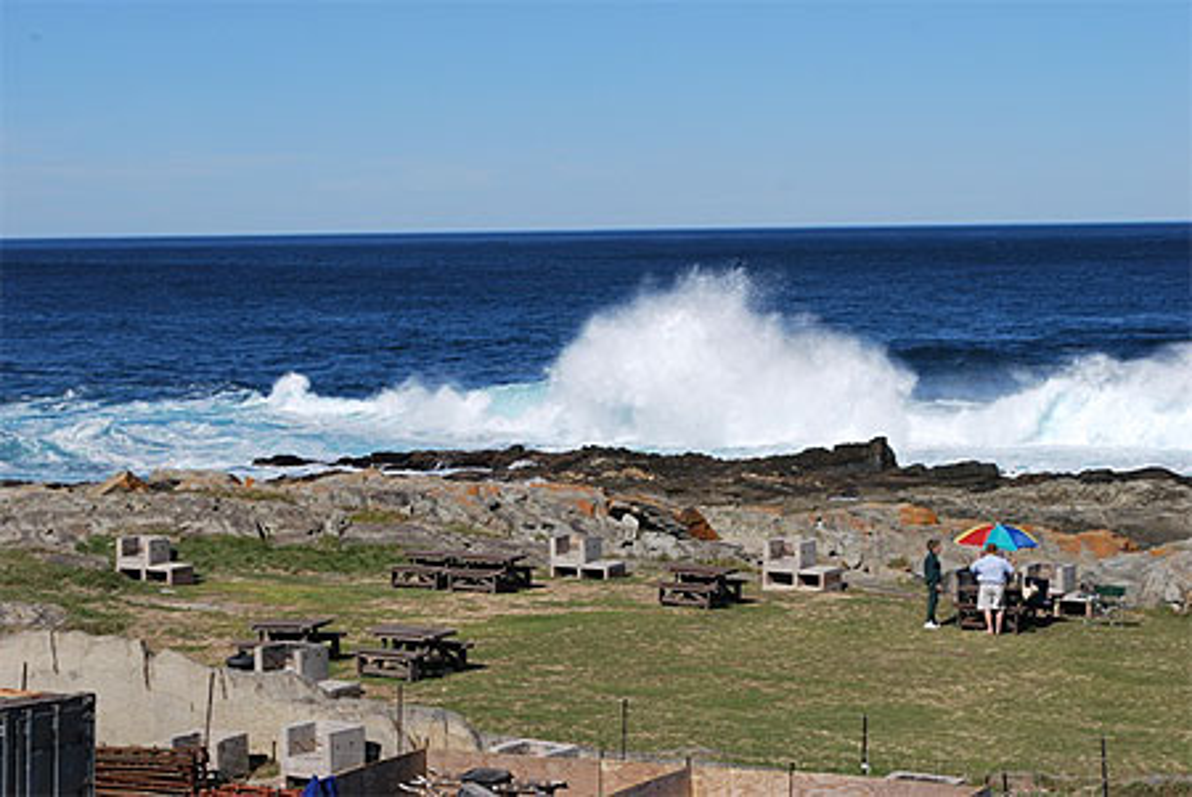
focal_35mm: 82
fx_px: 2734
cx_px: 596
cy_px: 398
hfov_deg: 24.6
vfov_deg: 16.6
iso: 100
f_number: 9
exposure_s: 1/320
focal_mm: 55
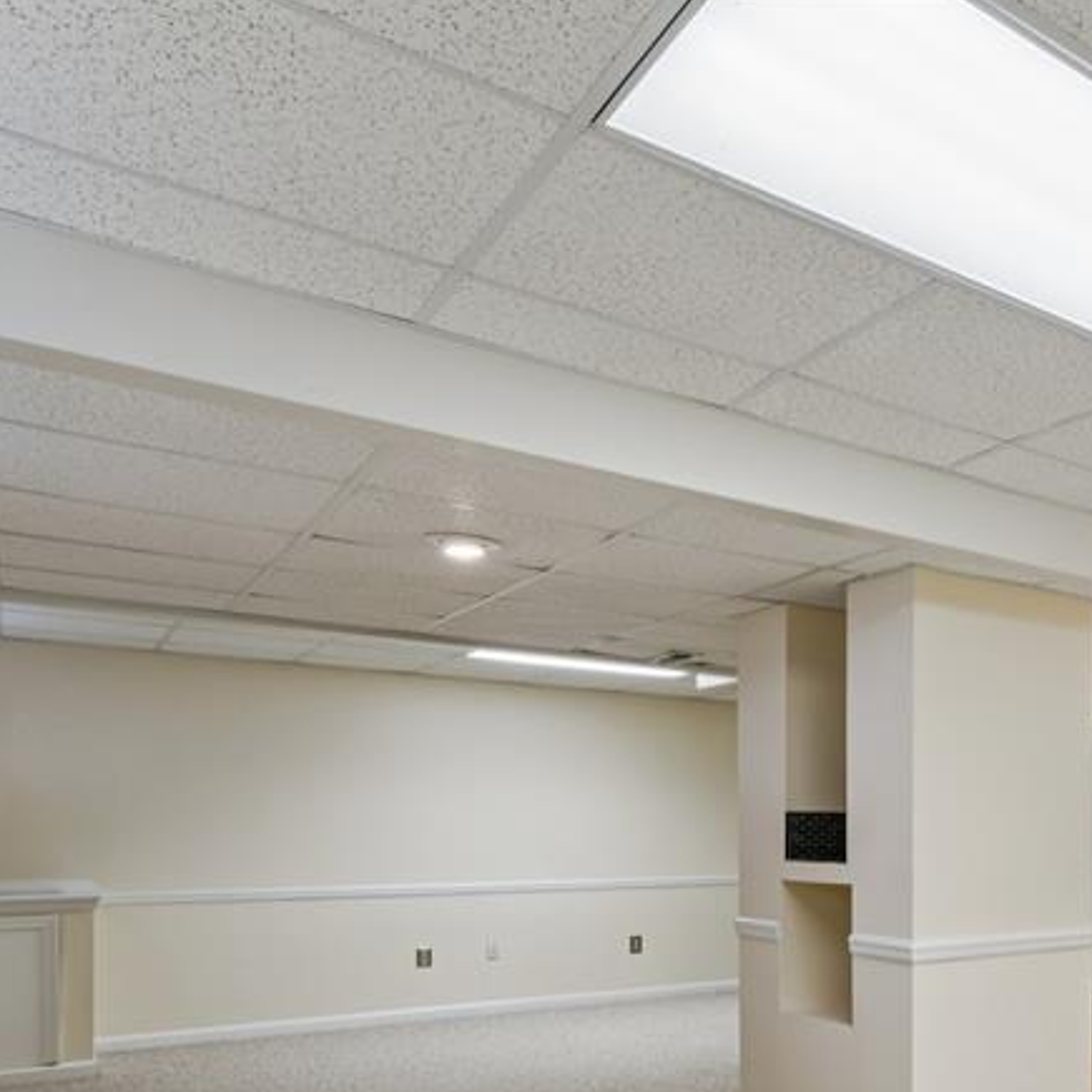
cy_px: 846
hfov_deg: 42.4
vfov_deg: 49.2
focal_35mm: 32
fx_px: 1128
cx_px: 1157
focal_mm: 15.8
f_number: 13
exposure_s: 1/8
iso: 320
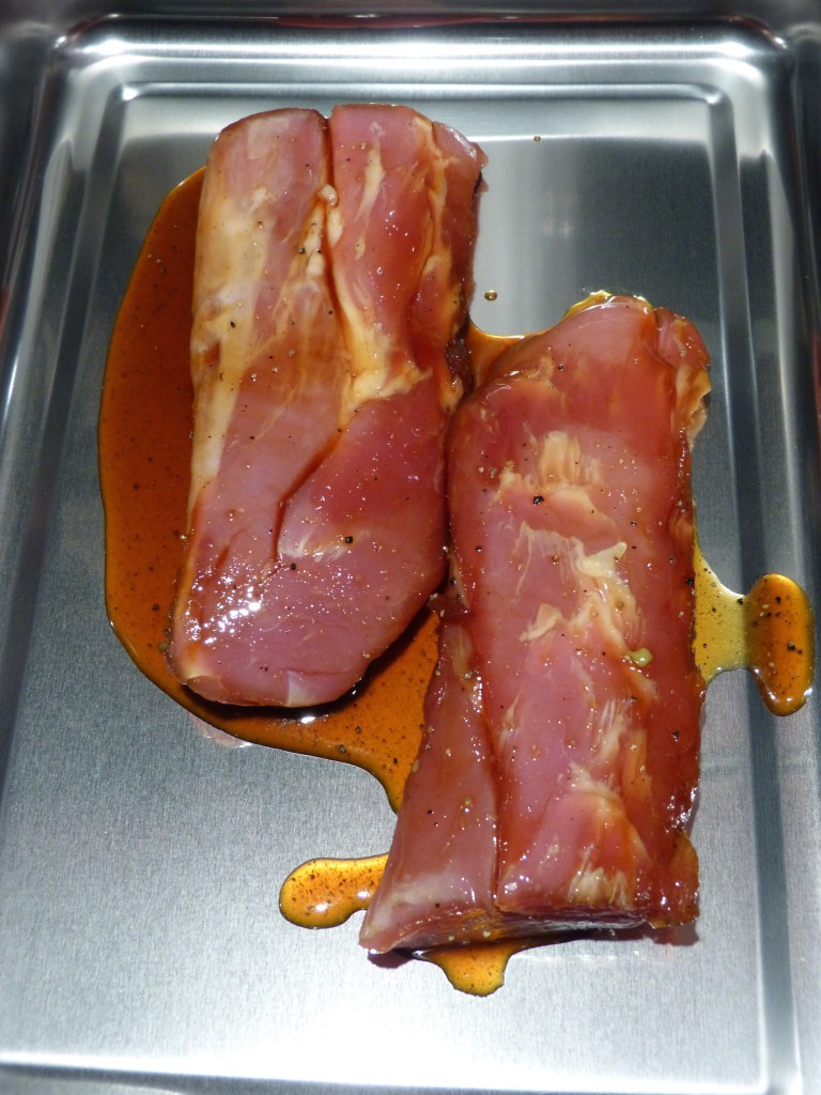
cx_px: 410
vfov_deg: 41.2
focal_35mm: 46
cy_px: 548
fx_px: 1455
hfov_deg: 31.5
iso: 320
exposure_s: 1/60
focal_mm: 7.8
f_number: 3.2
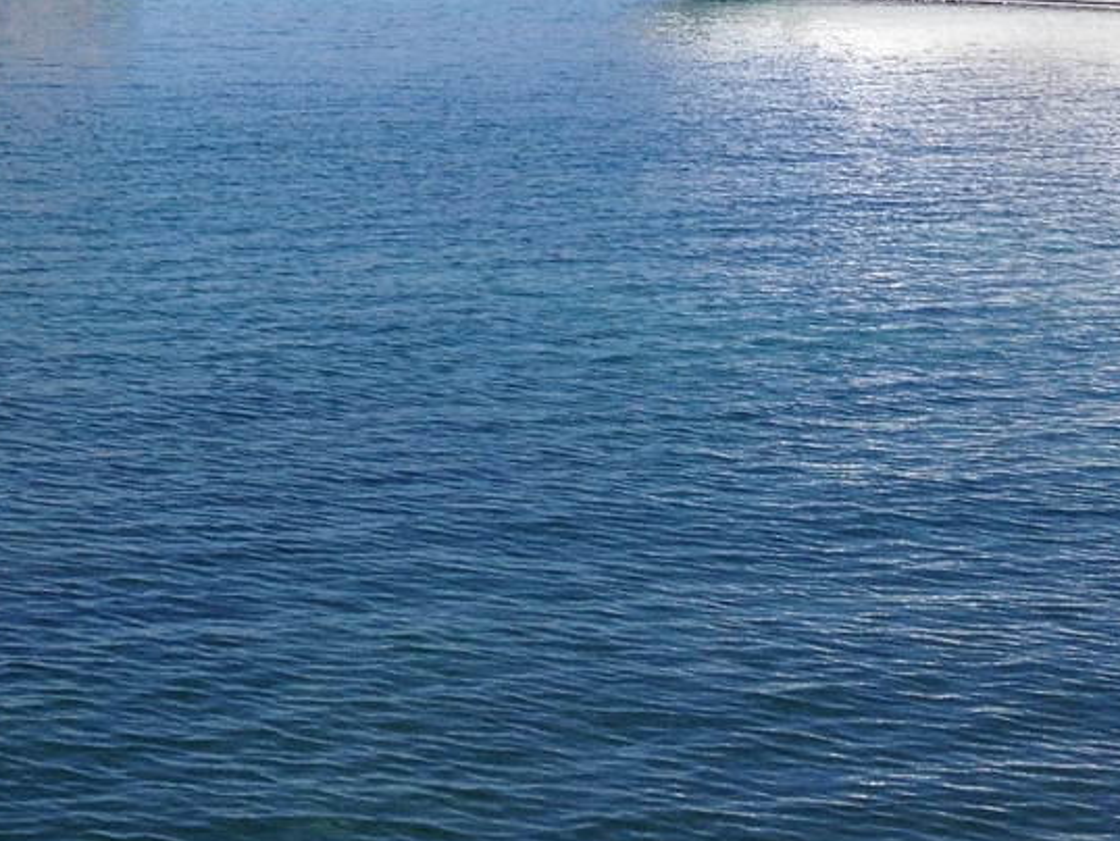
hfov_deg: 18.1
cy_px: -271
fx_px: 3366
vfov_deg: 13.7
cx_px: -156
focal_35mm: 104
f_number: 2.4
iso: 50
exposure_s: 1/1972
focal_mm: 4.28
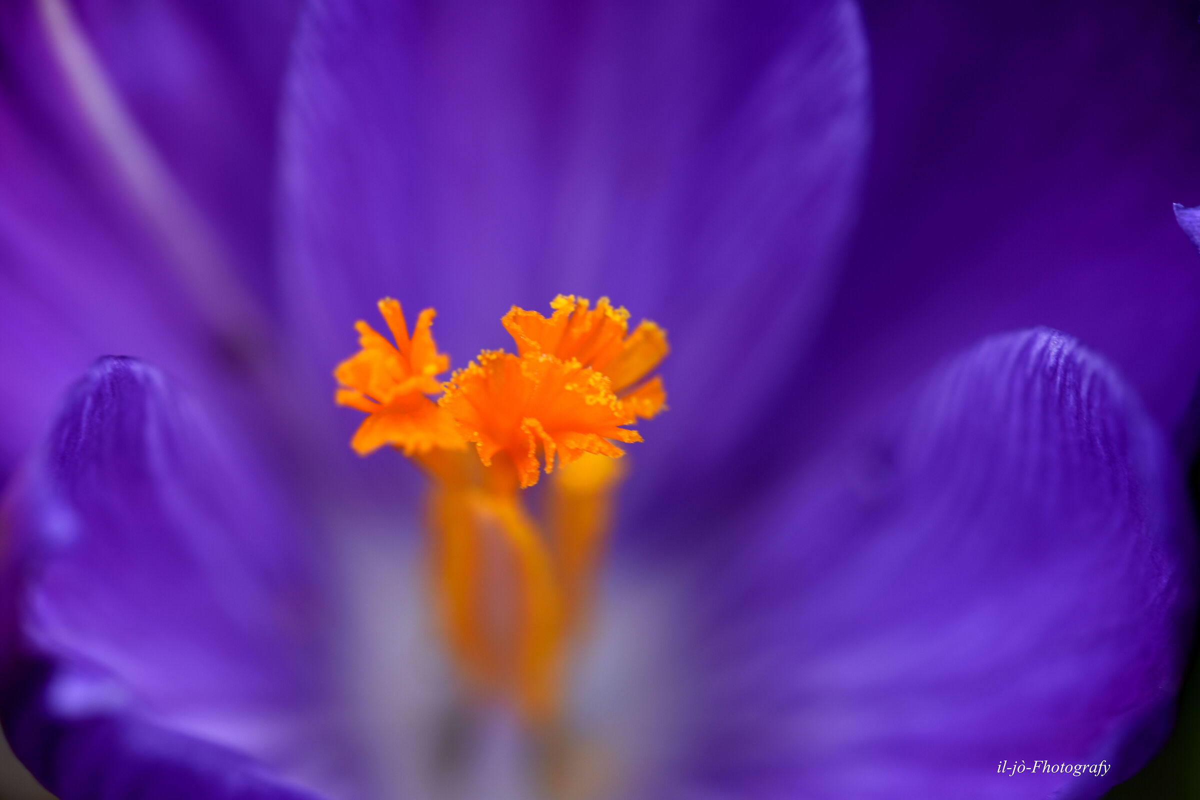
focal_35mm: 158
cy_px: 400
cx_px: 600
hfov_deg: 13.0
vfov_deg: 8.7
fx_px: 5250
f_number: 7.1
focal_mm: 105
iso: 100
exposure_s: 1/125
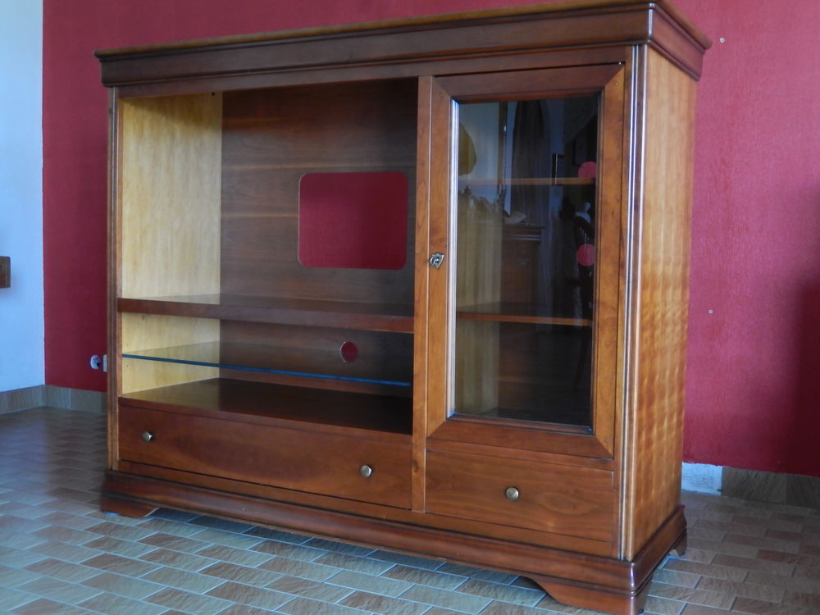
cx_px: 410
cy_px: 308
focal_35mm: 41
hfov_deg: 45.8
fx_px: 971
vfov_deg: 35.1
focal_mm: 7.3
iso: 900
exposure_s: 1/15
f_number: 4.2
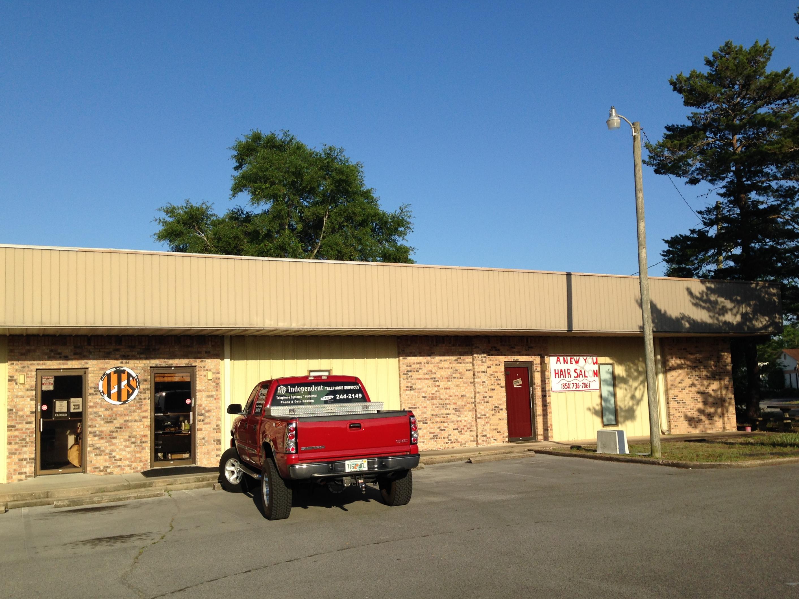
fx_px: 808
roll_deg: +2.6
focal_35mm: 35
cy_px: 316
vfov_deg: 40.7
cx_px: 410
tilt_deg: +3.0
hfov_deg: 52.6
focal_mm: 4.12
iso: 50
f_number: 2.4
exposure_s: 1/1695
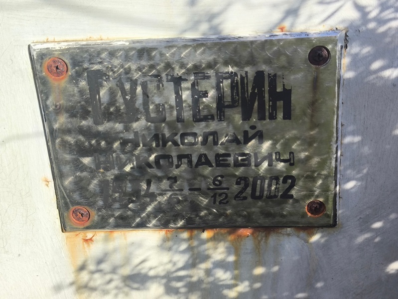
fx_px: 575
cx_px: 199
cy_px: 150
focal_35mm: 50
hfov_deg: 38.2
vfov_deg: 29.1
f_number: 1.7
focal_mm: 4.71
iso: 50
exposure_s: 1/491
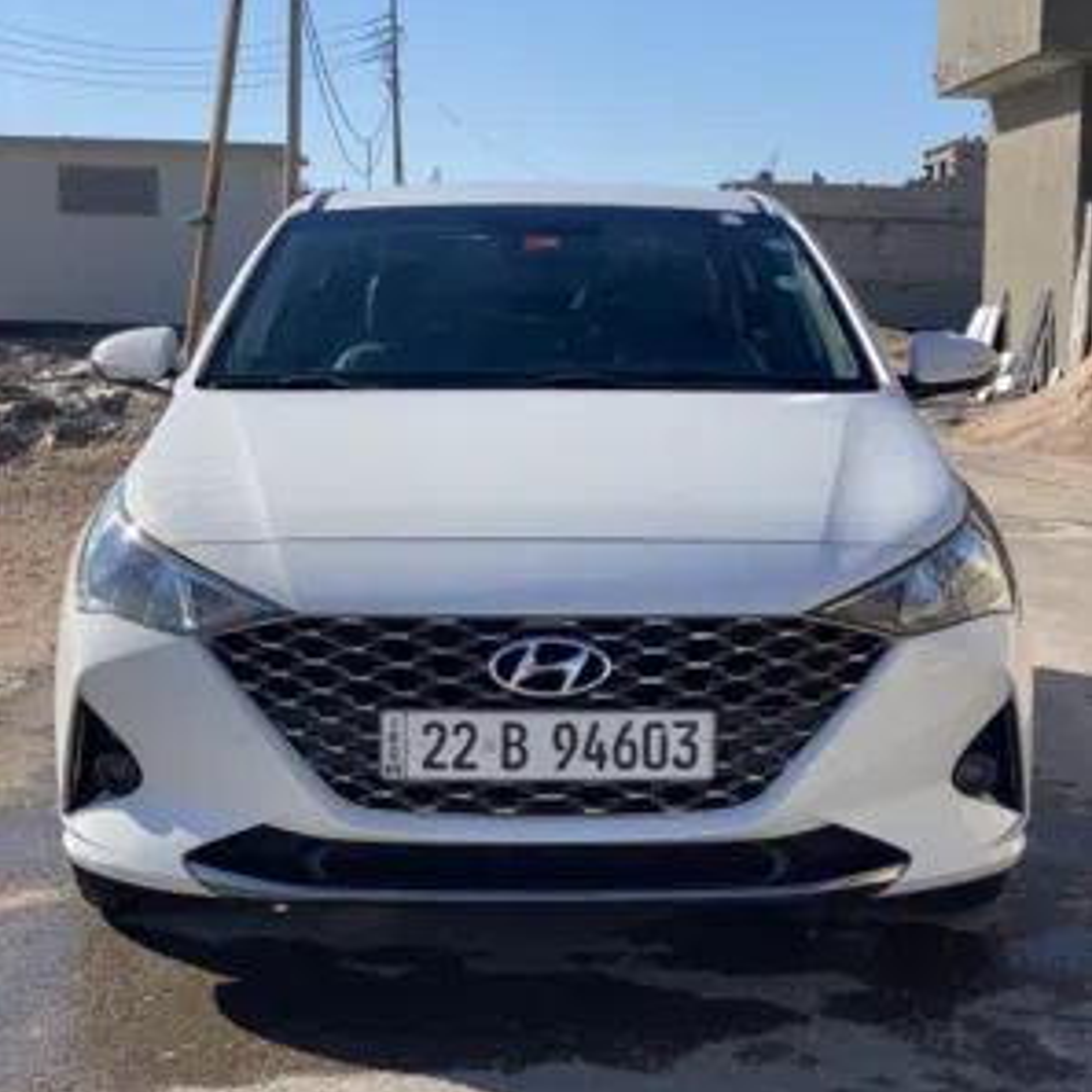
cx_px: 548
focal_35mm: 62
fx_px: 2213
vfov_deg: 27.7
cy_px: 485
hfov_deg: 27.7
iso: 20
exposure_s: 1/2179
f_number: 2
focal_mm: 6
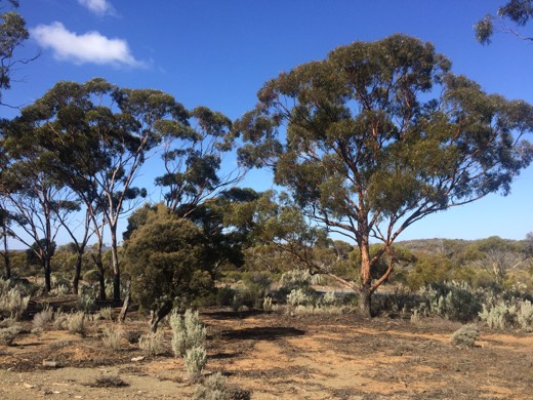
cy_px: 200
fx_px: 447
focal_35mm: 29
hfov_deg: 61.7
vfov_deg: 48.2
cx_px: 266
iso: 32
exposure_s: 1/1414
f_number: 2.2
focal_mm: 4.15
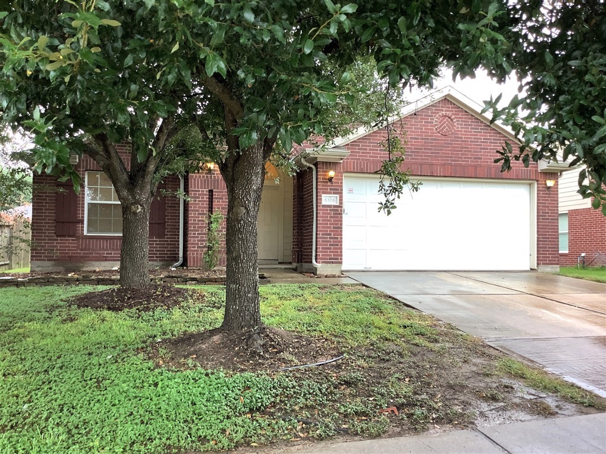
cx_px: 303
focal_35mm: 31
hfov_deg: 58.4
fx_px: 542
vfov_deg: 45.4
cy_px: 227
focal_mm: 3.3
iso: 50
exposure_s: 1/50
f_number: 2.4
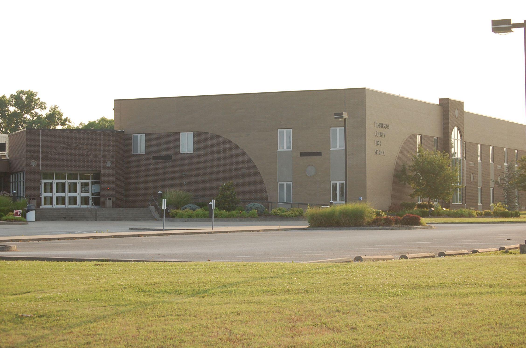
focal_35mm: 90
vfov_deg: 15.1
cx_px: 263
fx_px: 1313
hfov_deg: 22.7
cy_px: 174
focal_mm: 60
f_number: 5.6
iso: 400
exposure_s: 1/500
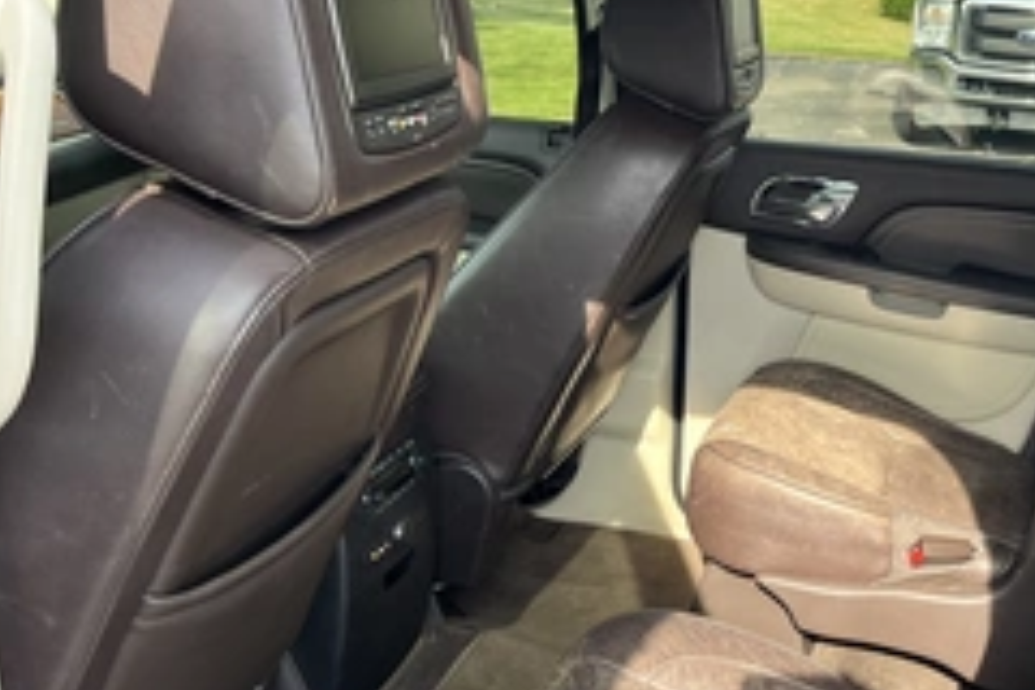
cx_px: 828
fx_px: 1294
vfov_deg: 29.9
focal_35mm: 45
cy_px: 362
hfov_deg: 41.7
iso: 40
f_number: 1.6
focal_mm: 5.1
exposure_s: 1/242
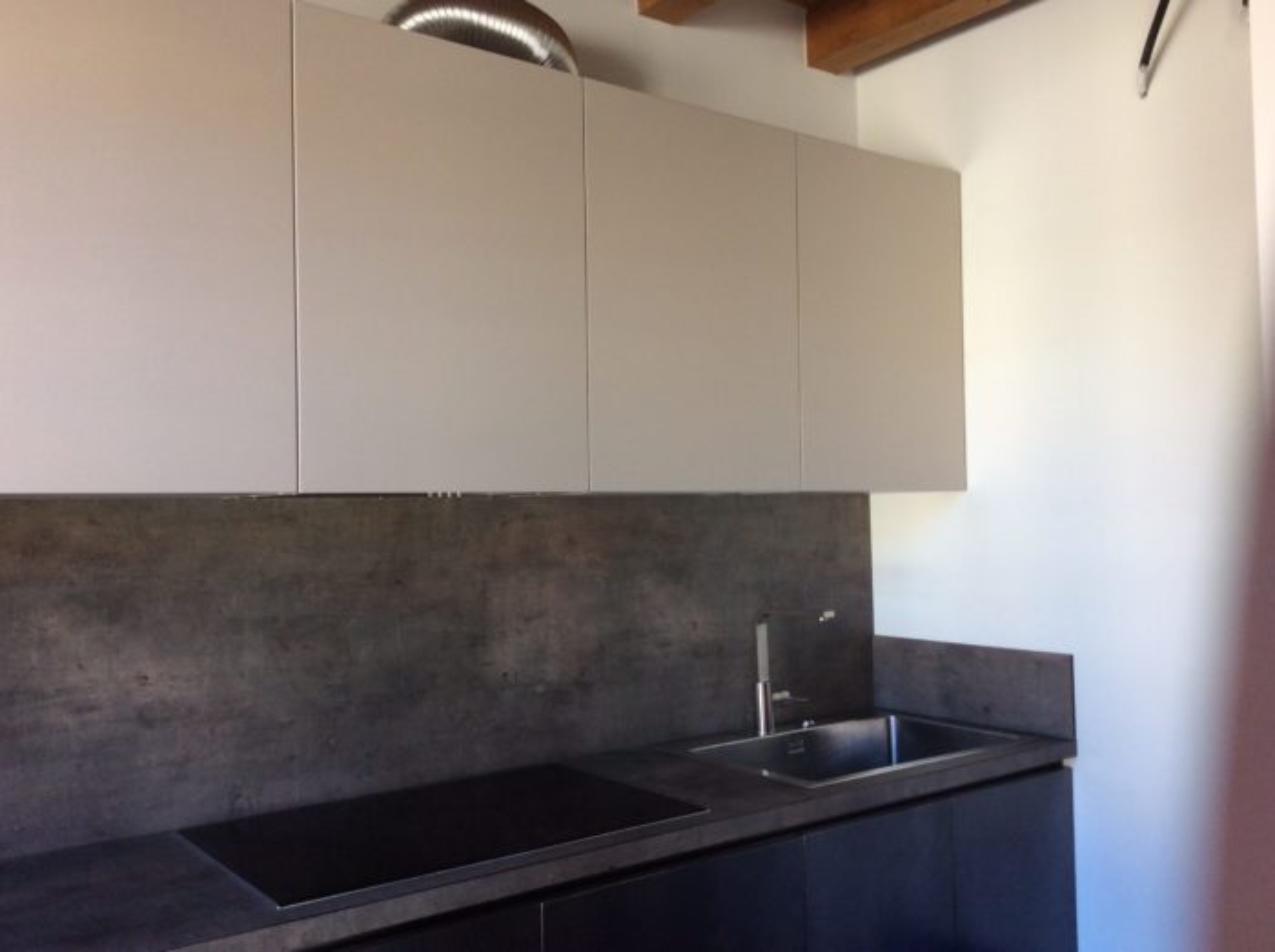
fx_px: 1177
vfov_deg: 44.1
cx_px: 638
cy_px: 476
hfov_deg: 56.9
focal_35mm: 32
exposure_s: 1/40
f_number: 2.4
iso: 32
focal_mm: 3.3
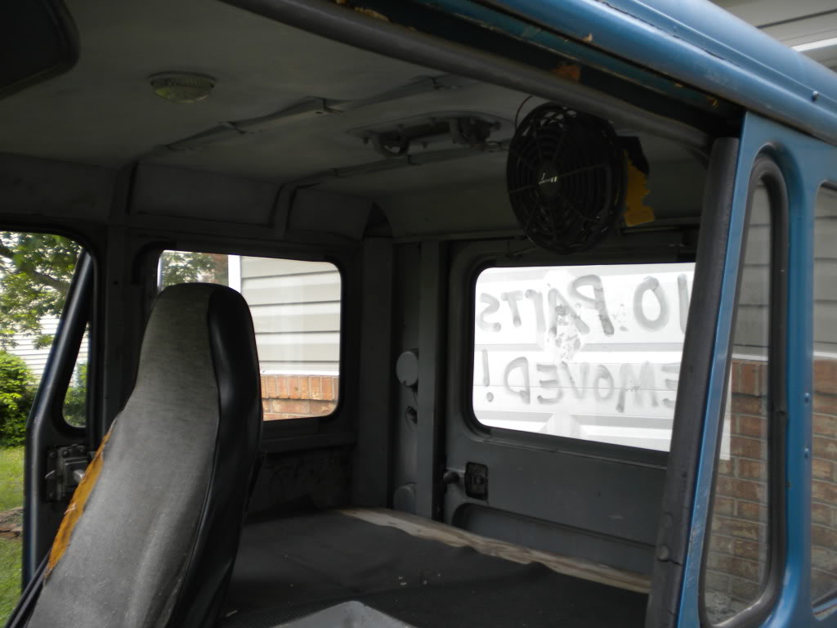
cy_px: 314
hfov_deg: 52.6
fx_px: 846
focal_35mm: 35
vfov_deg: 40.7
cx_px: 418
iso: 80
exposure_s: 1/80
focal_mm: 6.3
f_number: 3.1
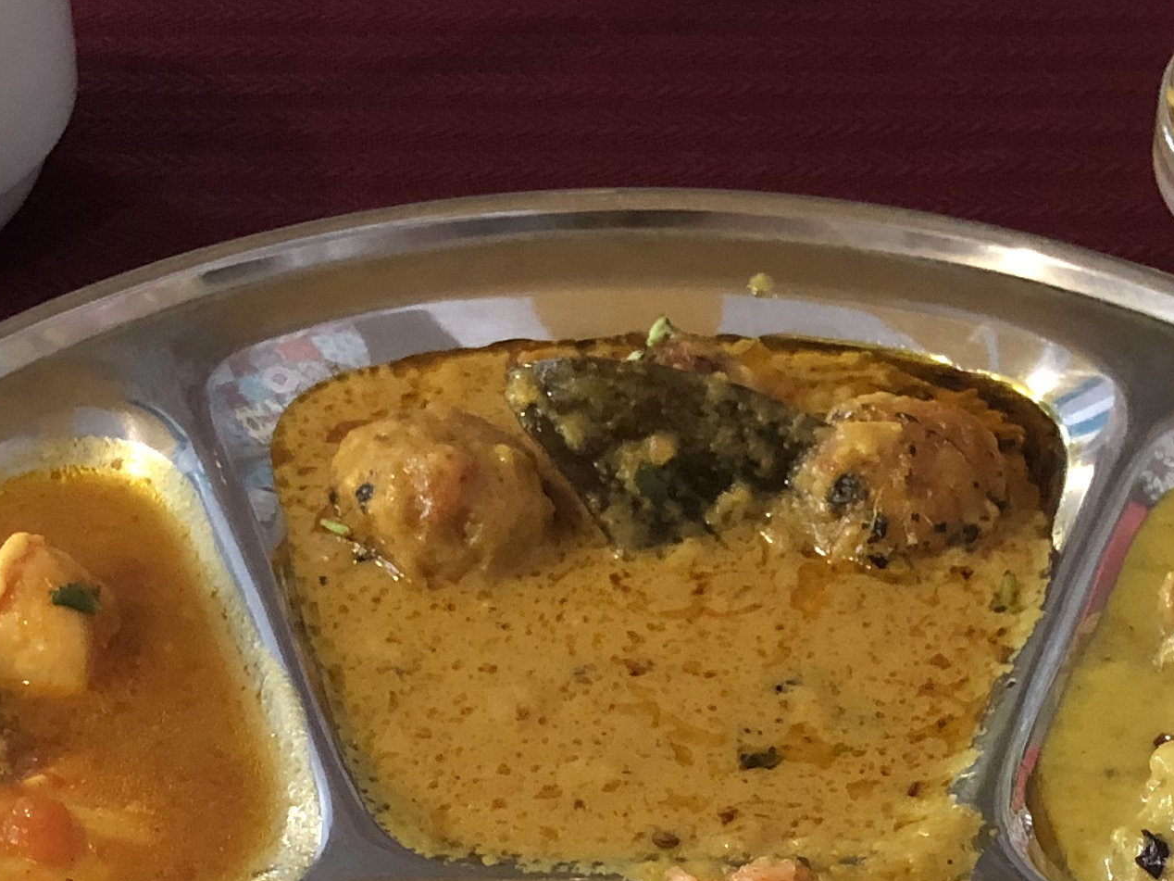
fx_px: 3018
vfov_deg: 16.3
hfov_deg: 21.9
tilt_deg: -47.8
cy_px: 876
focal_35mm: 89
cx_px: 792
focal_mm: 4
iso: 100
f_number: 1.8
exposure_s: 1/11
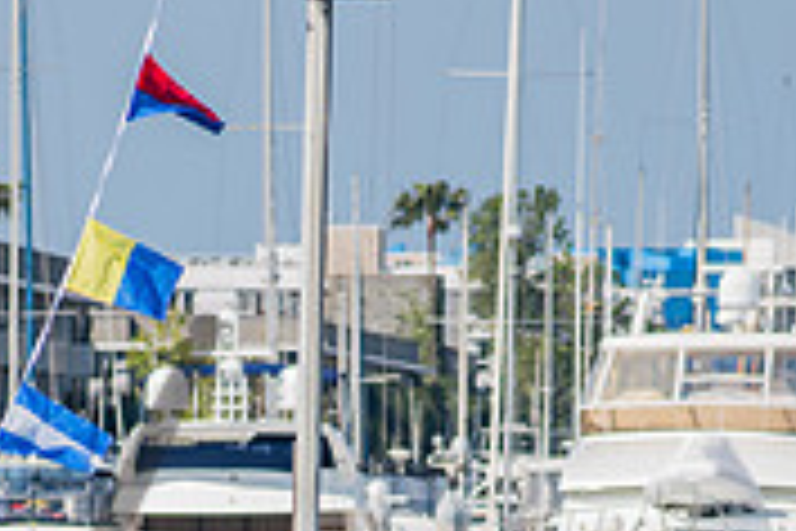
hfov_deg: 3.2
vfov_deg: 2.2
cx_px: 265
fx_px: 14106
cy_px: 826
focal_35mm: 638
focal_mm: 130
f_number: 5.6
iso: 100
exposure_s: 1/640
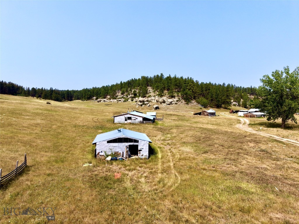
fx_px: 207
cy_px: 112
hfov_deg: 71.6
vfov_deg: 56.8
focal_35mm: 24
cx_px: 150
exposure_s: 1/5000
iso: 130
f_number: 1.8
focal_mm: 8.67
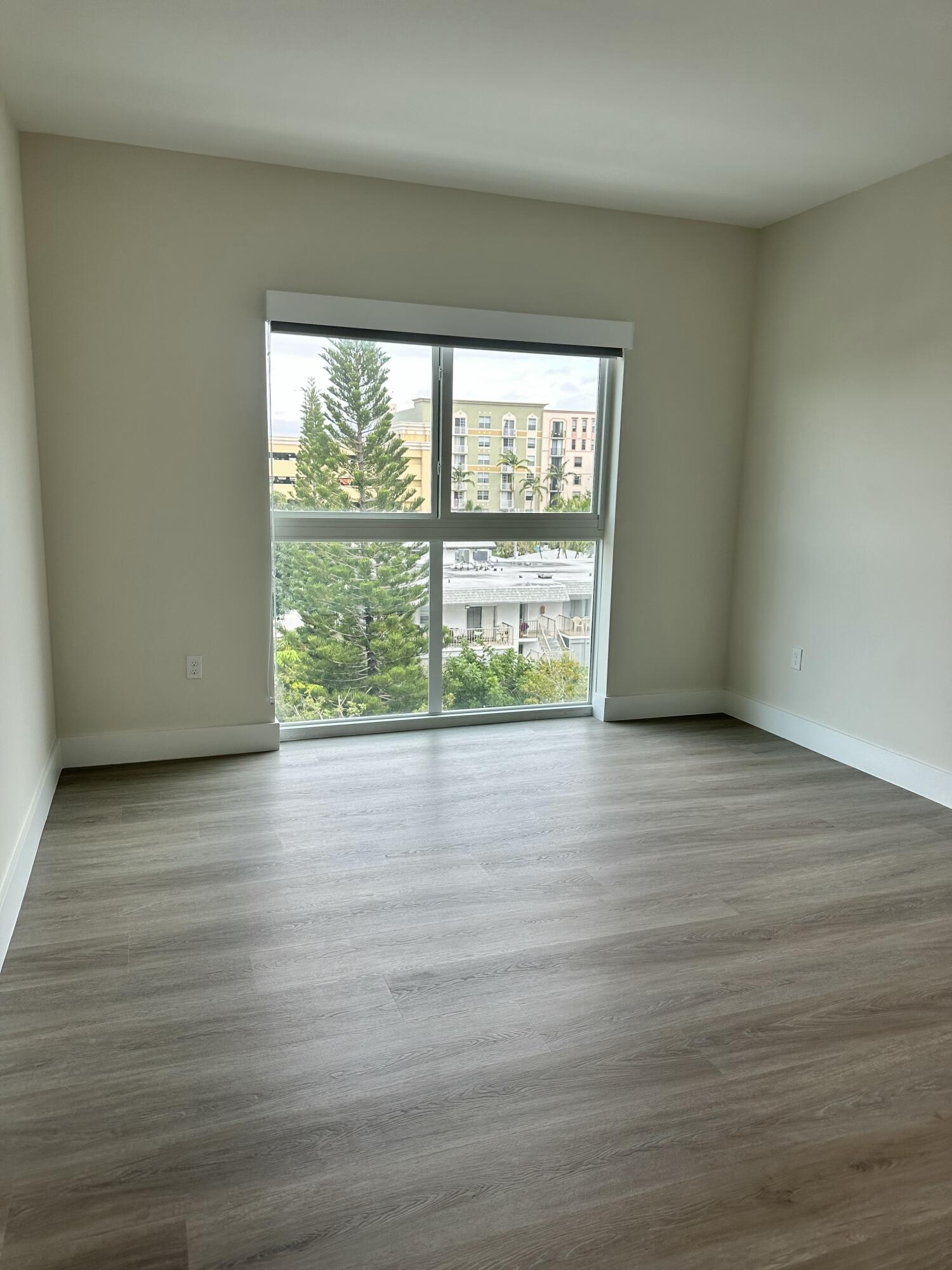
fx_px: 880
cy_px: 635
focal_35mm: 24
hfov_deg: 56.8
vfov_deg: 71.6
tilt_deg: -10.6
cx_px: 476
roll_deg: -2.9
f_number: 1.78
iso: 64
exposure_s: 1/229
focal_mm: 6.86
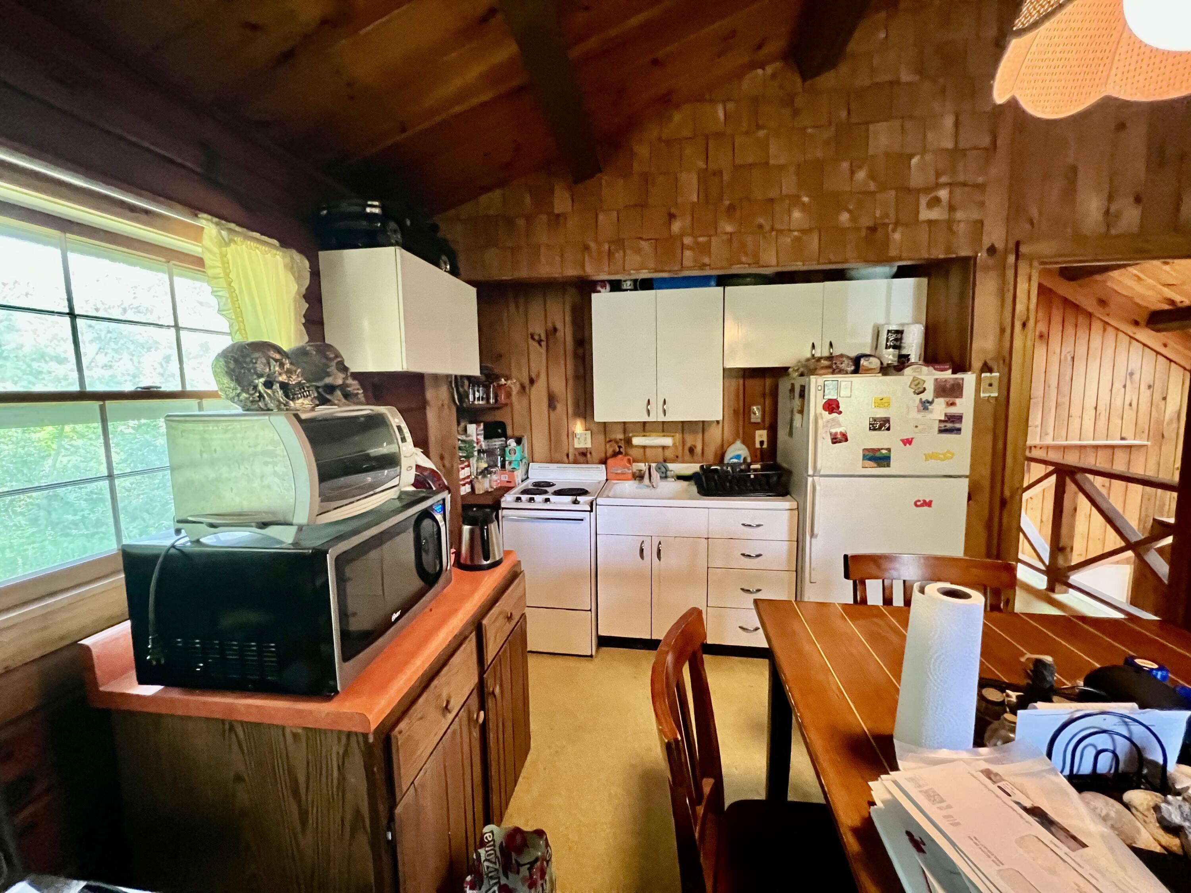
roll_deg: +1.0
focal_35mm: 13
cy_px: 446
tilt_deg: -6.8
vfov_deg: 89.9
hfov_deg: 106.2
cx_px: 596
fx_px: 447
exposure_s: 1/45
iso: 1000
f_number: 1.8
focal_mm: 1.57
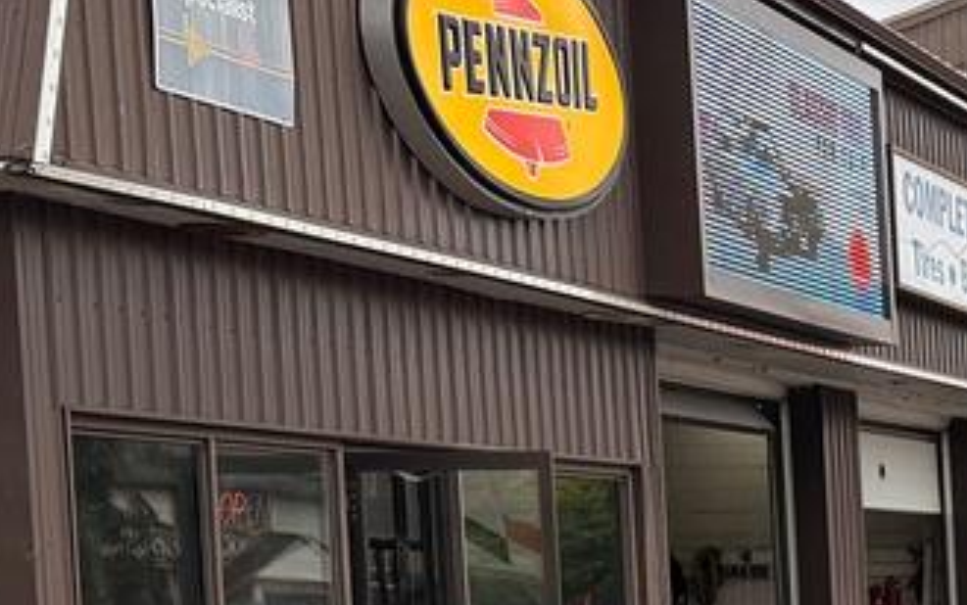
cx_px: 1575
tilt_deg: -3.7
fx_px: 2610
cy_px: 819
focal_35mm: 99
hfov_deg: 18.0
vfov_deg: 12.7
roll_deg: +0.6
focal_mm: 6.76
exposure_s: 1/2445
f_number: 1.78
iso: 80
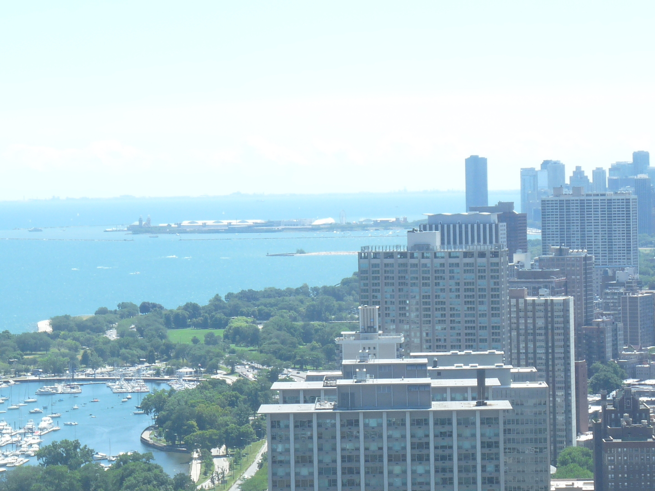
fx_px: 2706
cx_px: 328
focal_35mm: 143
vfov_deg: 10.4
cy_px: 246
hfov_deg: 13.8
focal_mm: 14.4
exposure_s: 1/250
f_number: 4.5
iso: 100
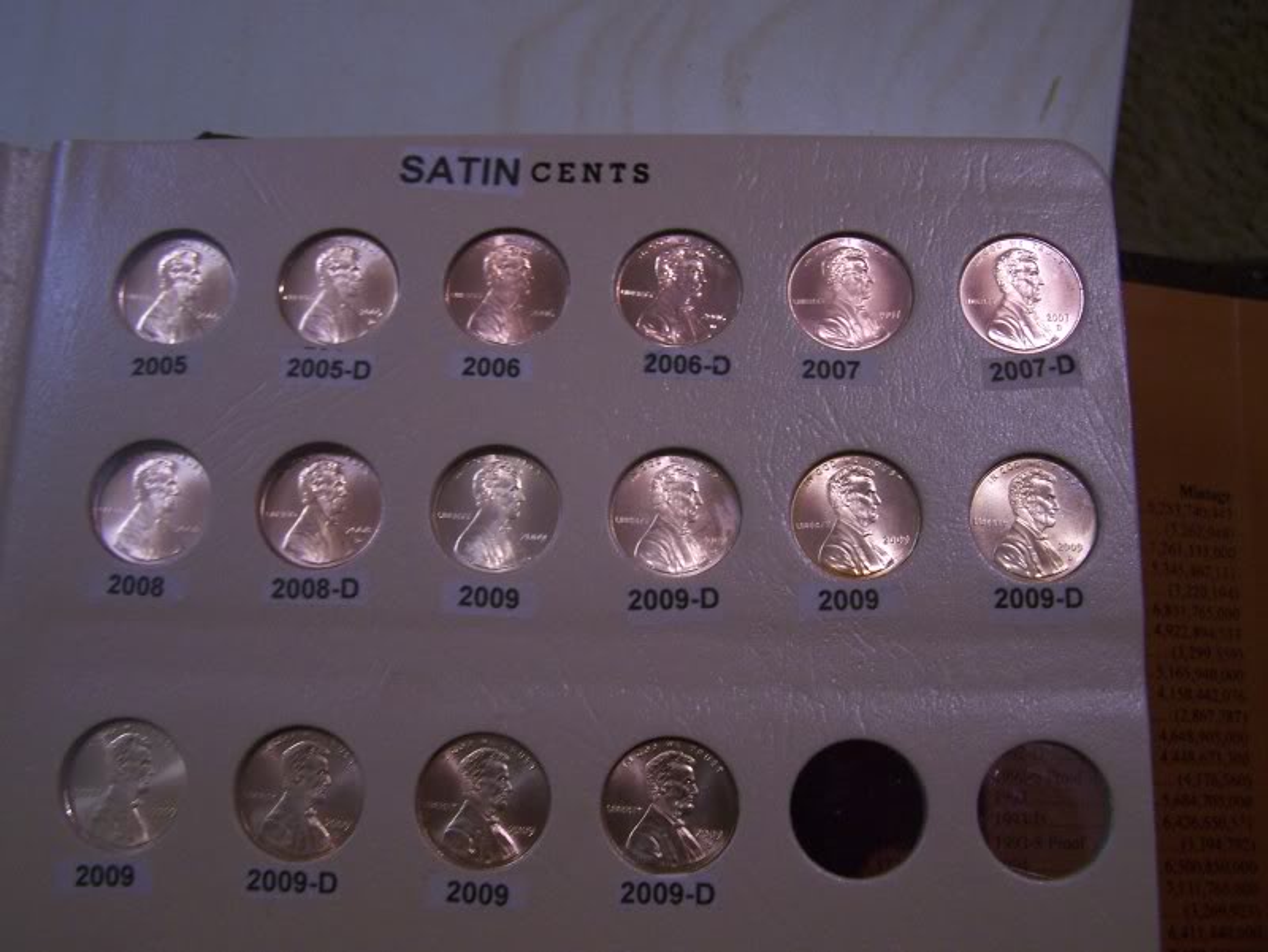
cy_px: 476
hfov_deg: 49.0
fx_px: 1393
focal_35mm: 38
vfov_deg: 37.8
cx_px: 634
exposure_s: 1/8
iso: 160
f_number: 2.8
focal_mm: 6.3
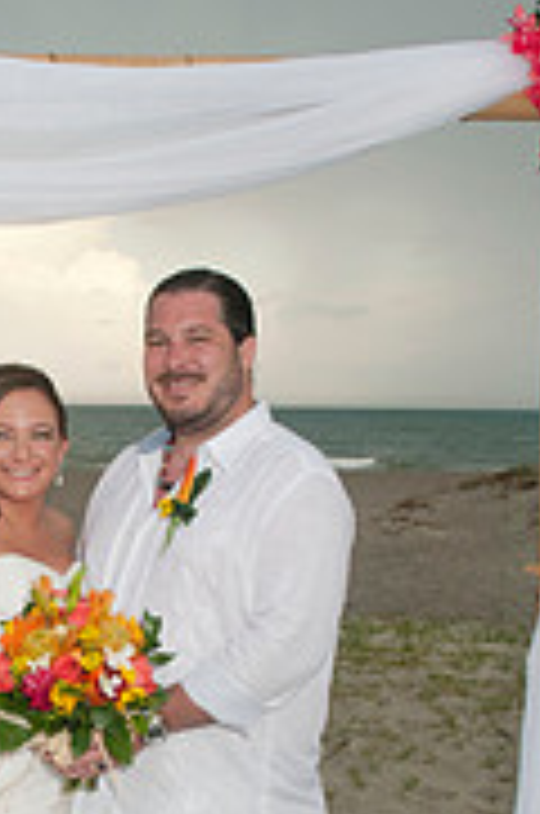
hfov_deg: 16.5
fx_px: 1852
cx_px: 106
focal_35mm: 82
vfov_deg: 24.3
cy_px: 684
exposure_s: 1/200
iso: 400
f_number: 5.6
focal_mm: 22
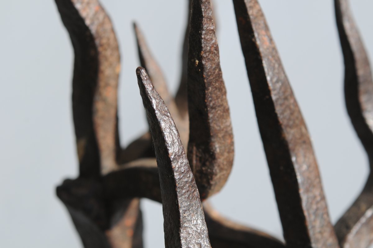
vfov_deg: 8.7
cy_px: 124
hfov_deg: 13.1
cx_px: 186
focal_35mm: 158
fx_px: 1630
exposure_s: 1/250
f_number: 8
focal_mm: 105
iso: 200
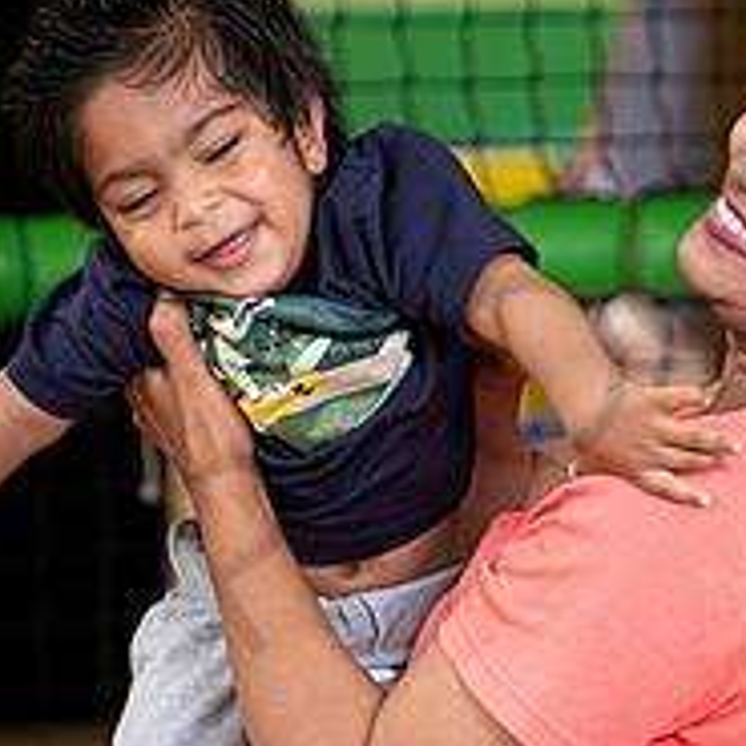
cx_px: 569
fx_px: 7168
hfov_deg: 6.0
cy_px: 496
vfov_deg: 6.0
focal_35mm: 294
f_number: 3.2
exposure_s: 1/125
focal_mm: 94.5
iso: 1600
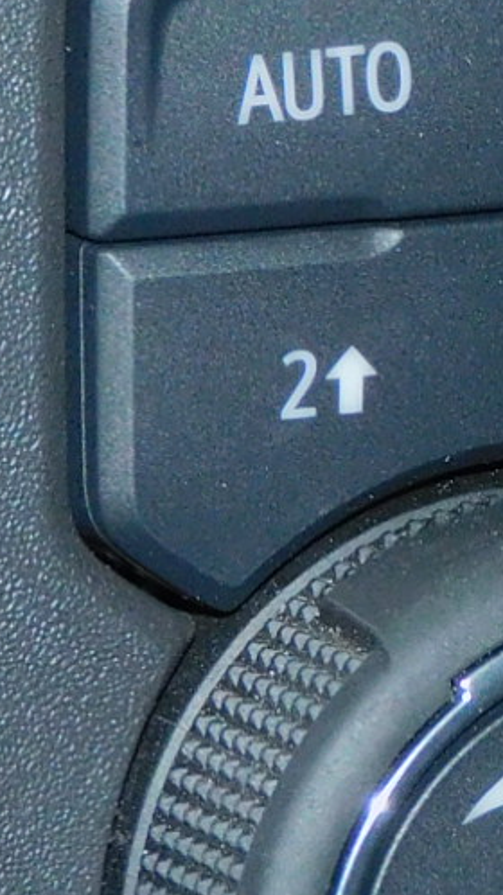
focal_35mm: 522
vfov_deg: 4.1
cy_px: 458
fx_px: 12381
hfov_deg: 2.3
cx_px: 977
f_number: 4.8
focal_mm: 18.8
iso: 200
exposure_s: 1/60
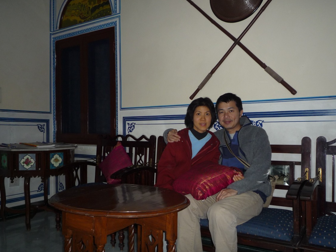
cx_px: 169
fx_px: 291
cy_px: 134
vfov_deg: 46.8
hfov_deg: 60.0
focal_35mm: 30
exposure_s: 1/30
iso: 125
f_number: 2.8
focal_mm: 4.4
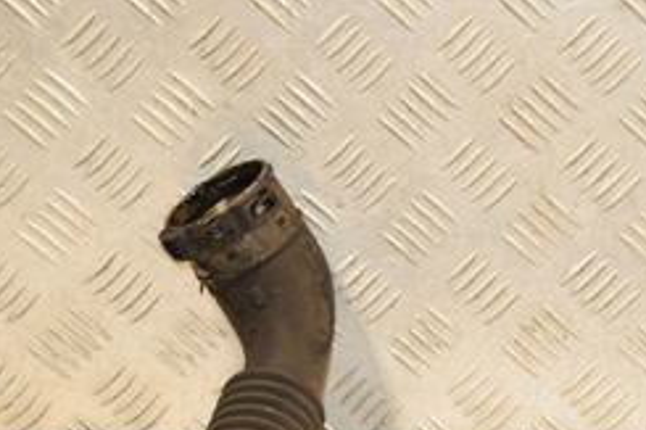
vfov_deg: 9.2
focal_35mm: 149
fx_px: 2672
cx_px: 662
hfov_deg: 13.6
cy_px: 346
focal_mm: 38
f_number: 5.6
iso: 800
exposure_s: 1/200
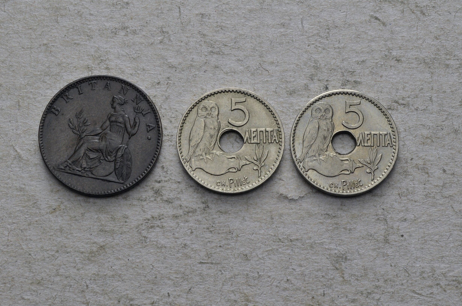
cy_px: 153
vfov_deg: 16.5
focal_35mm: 82
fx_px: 1057
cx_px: 231
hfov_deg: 24.7
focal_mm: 55
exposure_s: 1/250
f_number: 14
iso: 400
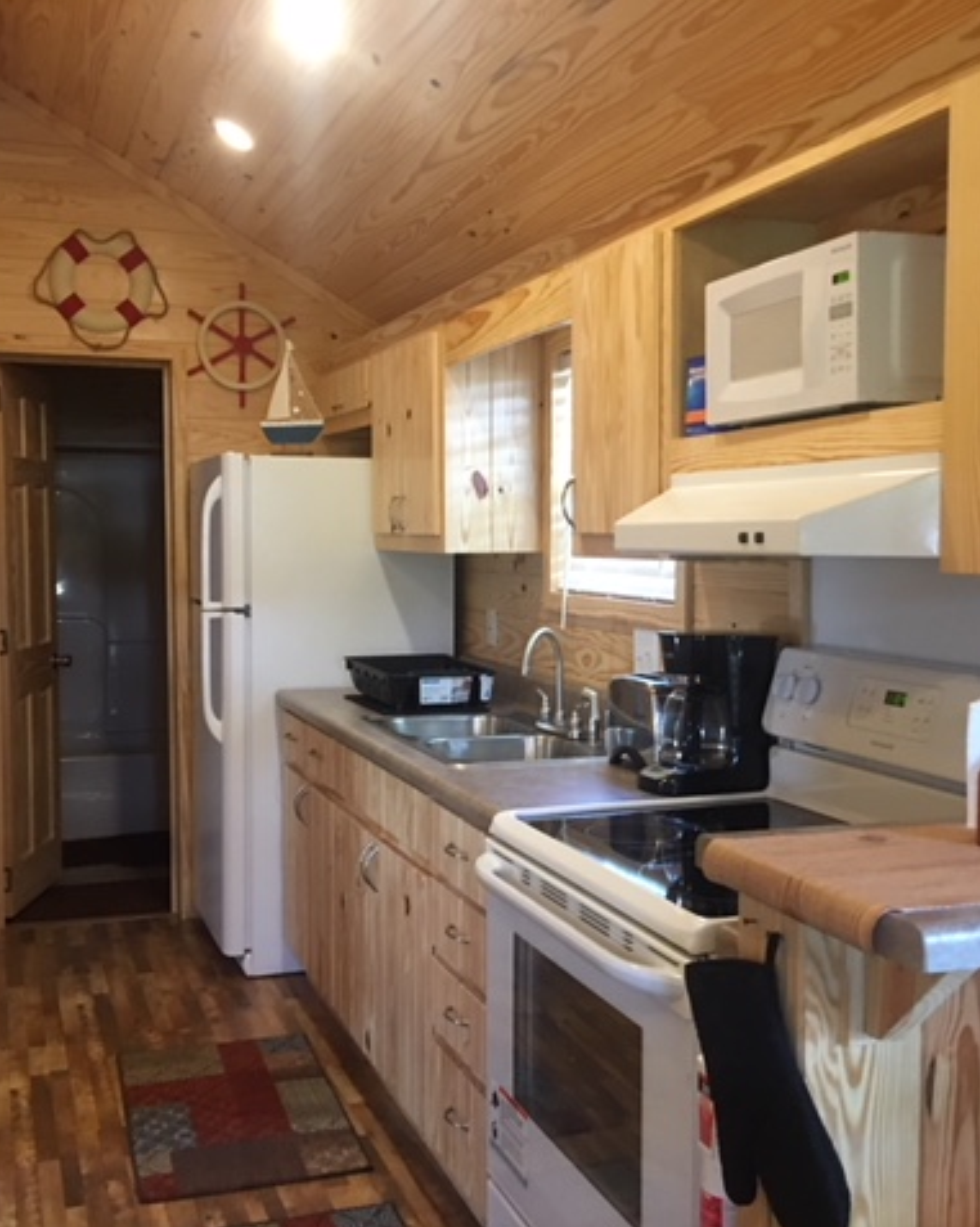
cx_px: 499
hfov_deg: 39.1
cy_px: 615
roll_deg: +0.9
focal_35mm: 38
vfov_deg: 48.0
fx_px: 1379
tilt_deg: -1.4
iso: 80
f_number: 2.2
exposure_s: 1/10
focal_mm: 4.15
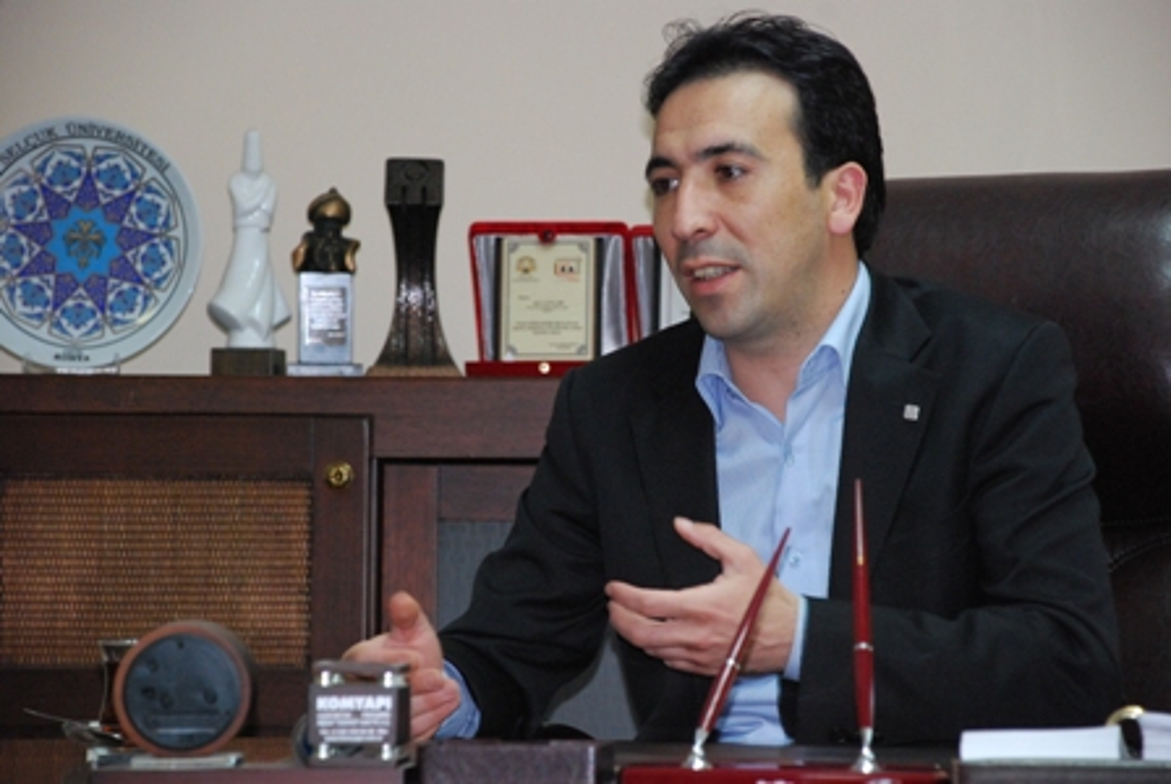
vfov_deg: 8.7
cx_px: 586
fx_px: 5130
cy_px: 392
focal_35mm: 158
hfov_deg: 13.0
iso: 1600
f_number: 5.6
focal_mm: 105
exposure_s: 1/60
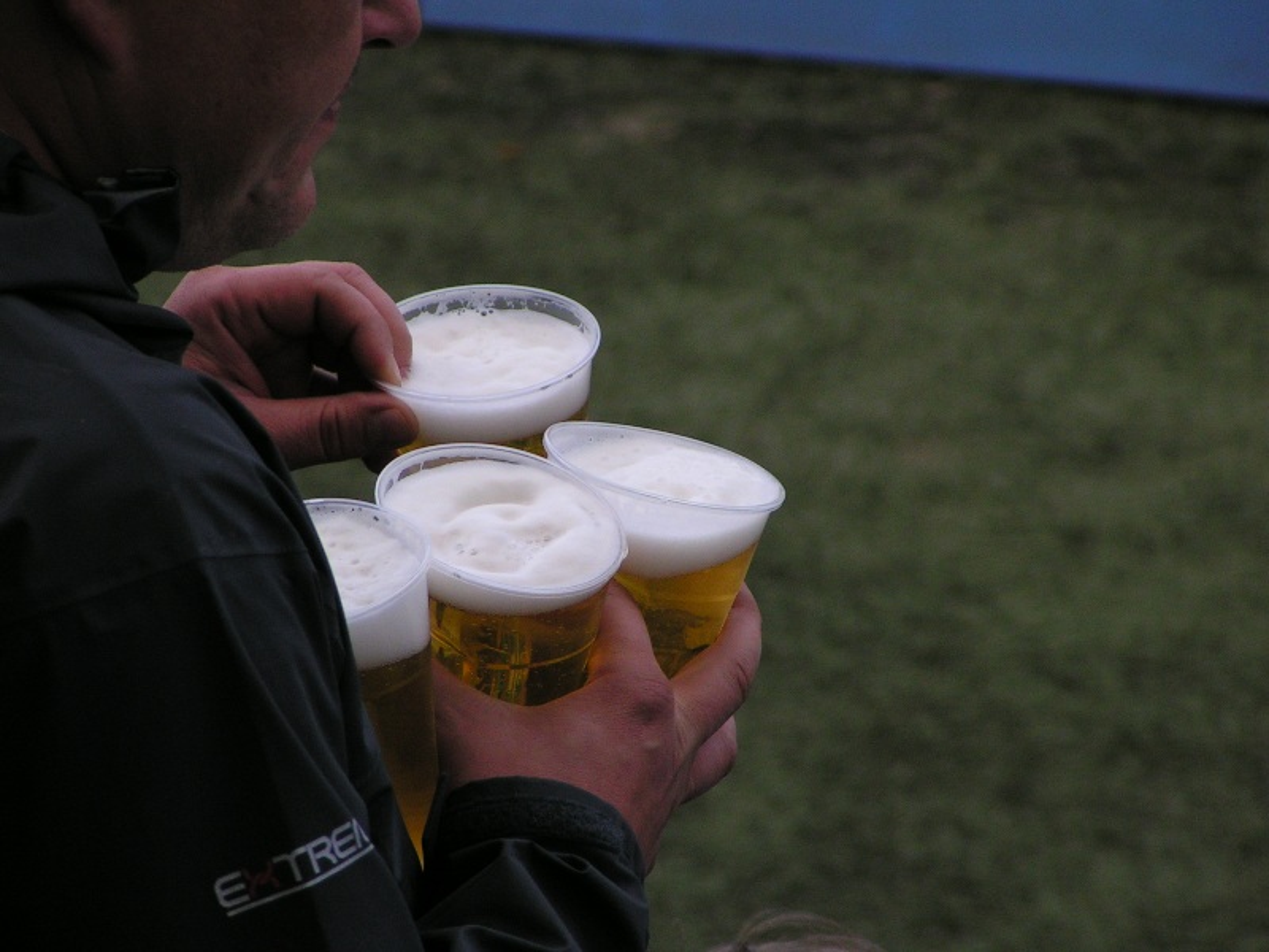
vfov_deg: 4.8
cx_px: 634
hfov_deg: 6.4
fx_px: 11401
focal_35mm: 311
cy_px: 476
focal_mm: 47.6
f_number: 3.5
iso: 125
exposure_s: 1/800
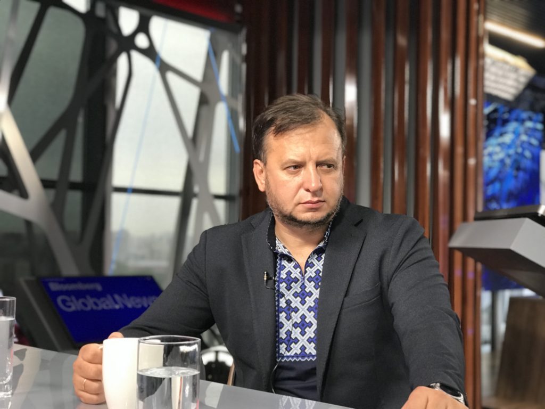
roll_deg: -1.4
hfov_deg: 33.8
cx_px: 272
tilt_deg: +1.6
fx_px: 897
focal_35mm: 57
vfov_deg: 25.7
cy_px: 204
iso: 200
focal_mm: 6.6
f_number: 2.8
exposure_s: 1/63
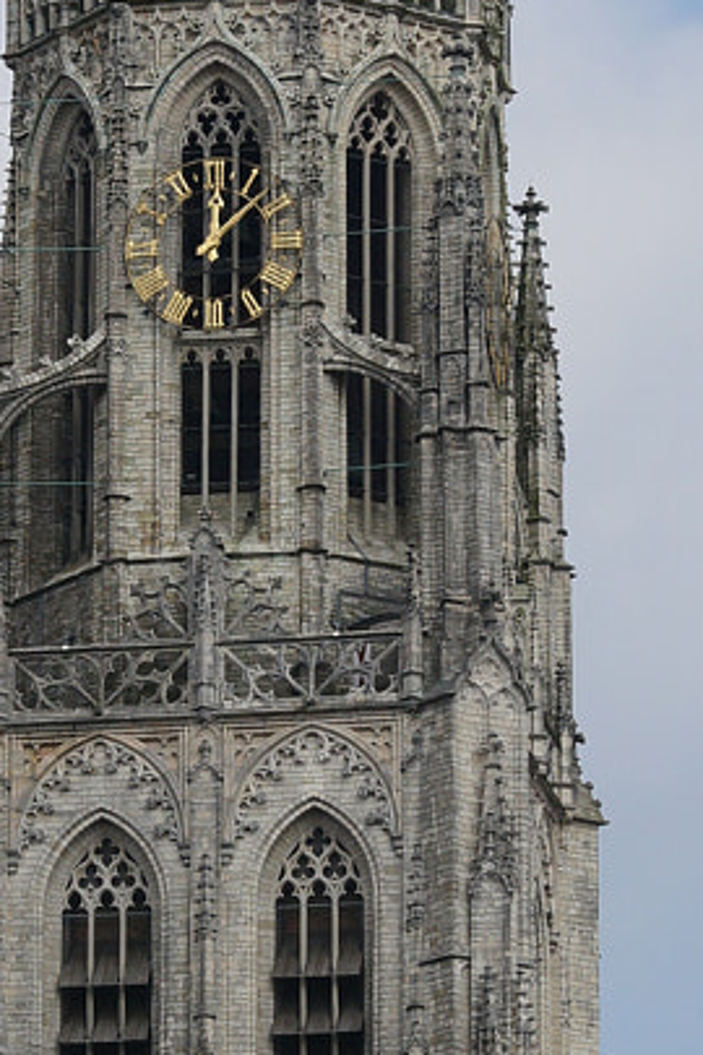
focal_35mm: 237
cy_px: 711
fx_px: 6942
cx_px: 400
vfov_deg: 8.7
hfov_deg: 5.8
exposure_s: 1/640
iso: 200
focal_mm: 60
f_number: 8
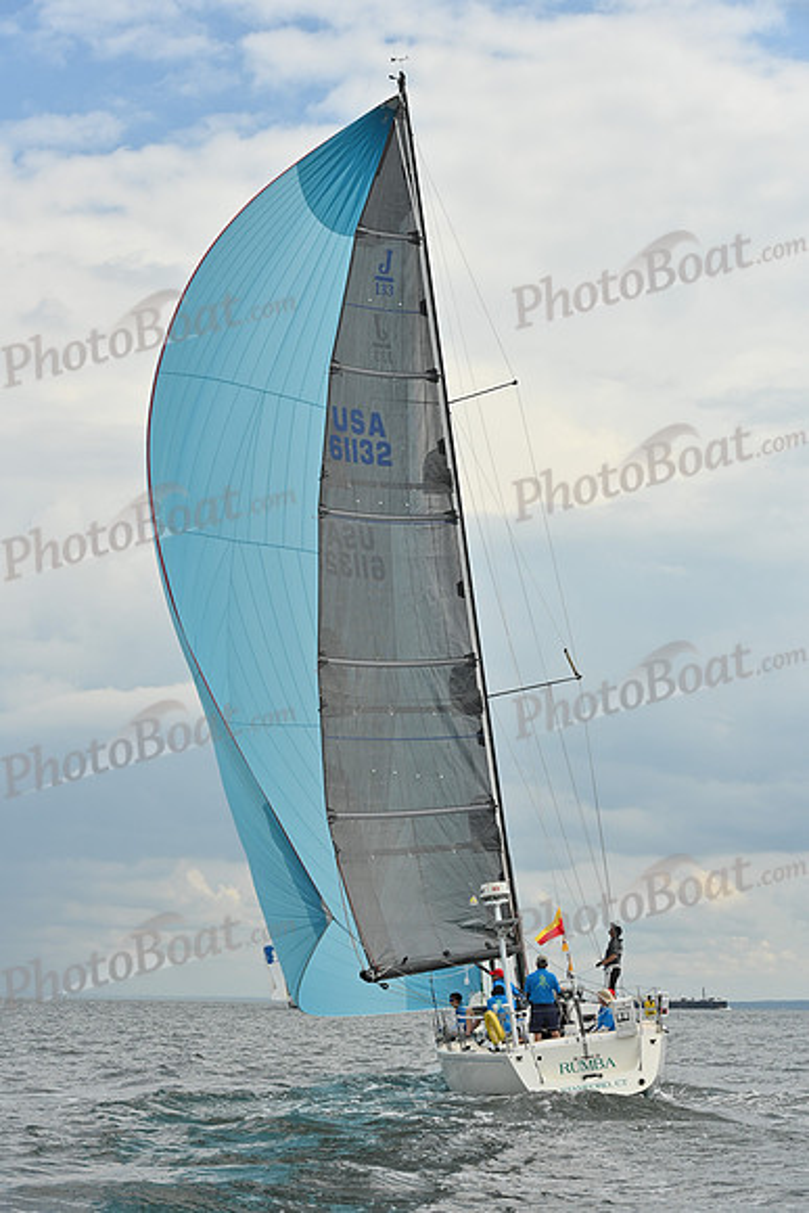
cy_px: 606
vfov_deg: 28.8
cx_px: 404
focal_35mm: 70
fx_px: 2358
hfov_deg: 19.5
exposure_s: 1/1600
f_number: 9
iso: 320
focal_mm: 70
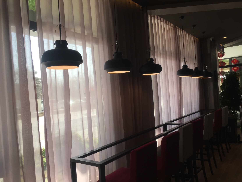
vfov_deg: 48.2
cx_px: 121
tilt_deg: +0.6
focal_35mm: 29
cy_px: 91
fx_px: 203
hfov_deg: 61.7
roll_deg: +3.7
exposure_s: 1/391
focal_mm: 4.15
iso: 32
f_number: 2.2
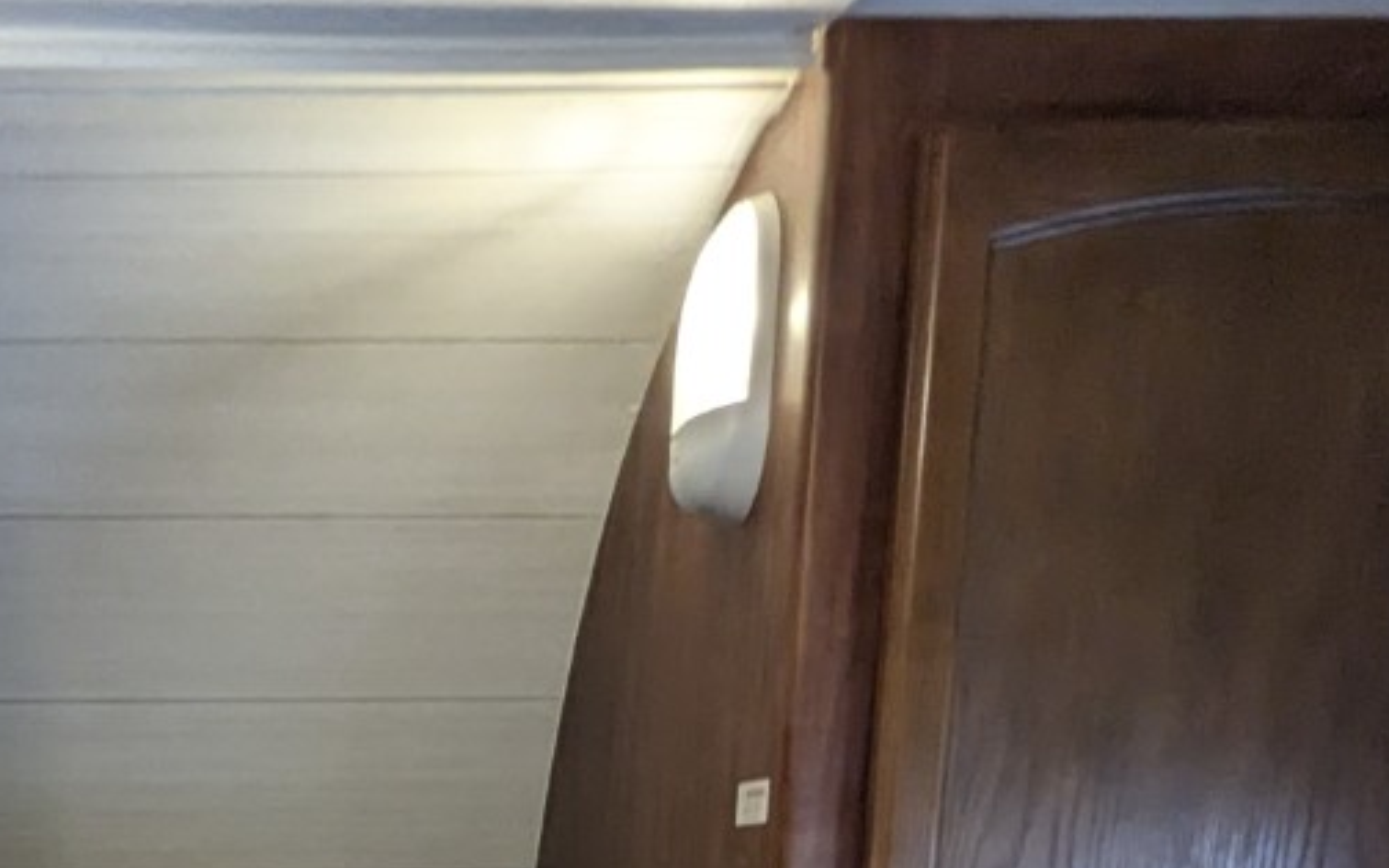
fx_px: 1779
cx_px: 216
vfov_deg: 22.2
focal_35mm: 47
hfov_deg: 40.3
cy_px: 1334
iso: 213
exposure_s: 1/65
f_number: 2.2
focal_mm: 2.35
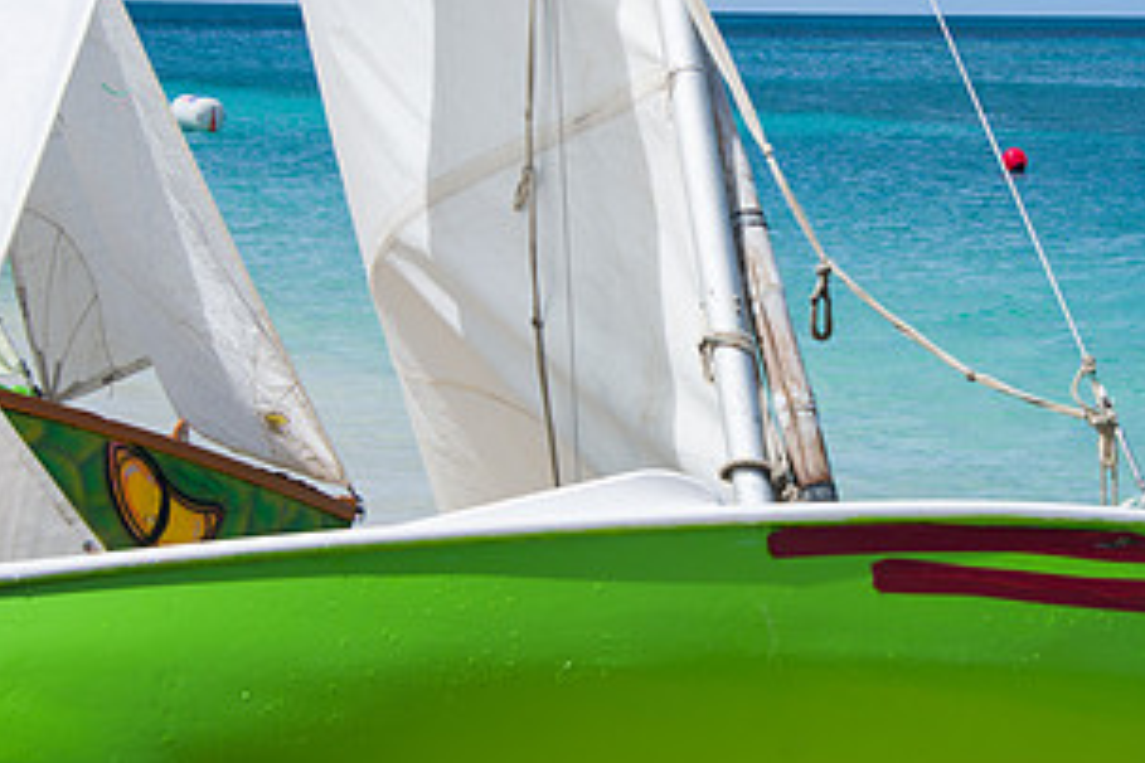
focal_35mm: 140
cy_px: 391
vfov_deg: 9.8
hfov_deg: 14.6
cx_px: 775
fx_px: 4452
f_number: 8
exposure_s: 1/320
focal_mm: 68
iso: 64
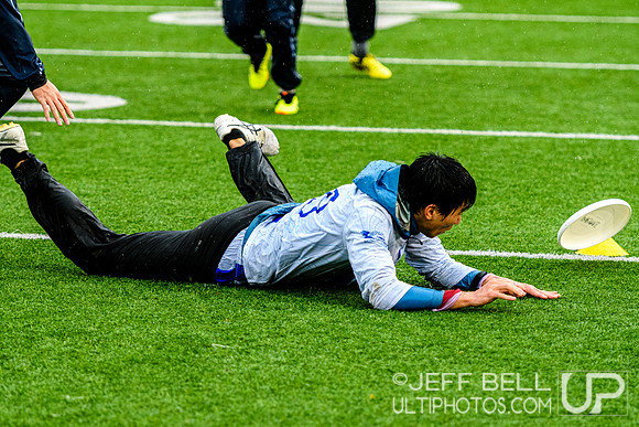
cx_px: 320
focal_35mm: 202
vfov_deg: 6.8
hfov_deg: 10.2
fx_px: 3595
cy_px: 214
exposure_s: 1/1000
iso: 1600
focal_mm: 135
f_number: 3.2
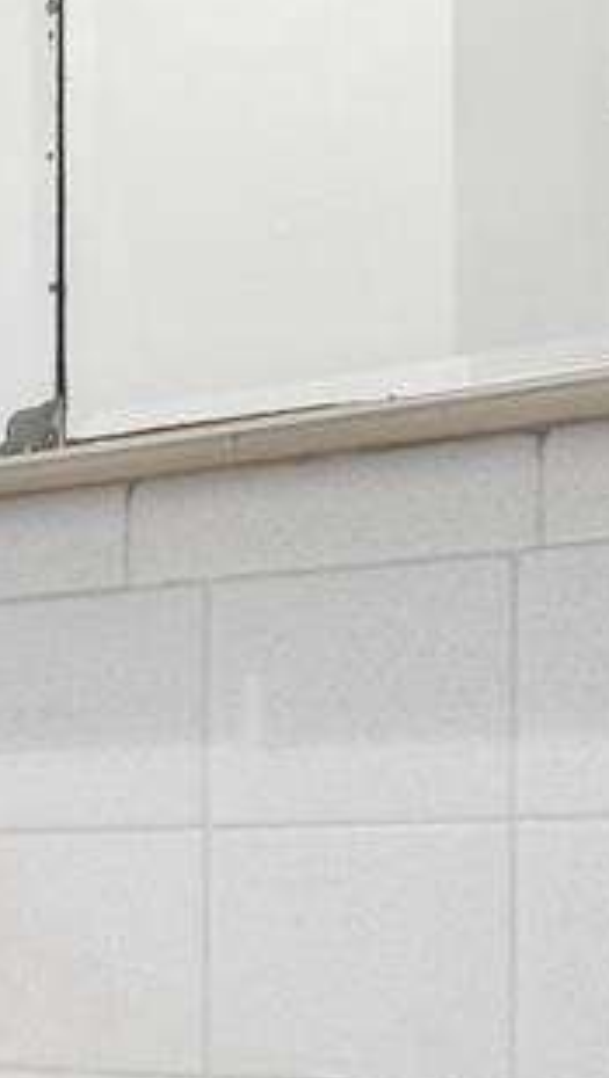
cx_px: -1263
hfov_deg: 10.3
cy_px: 899
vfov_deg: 25.6
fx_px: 2319
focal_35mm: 81
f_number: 9
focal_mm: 15
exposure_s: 1/1.25
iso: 100
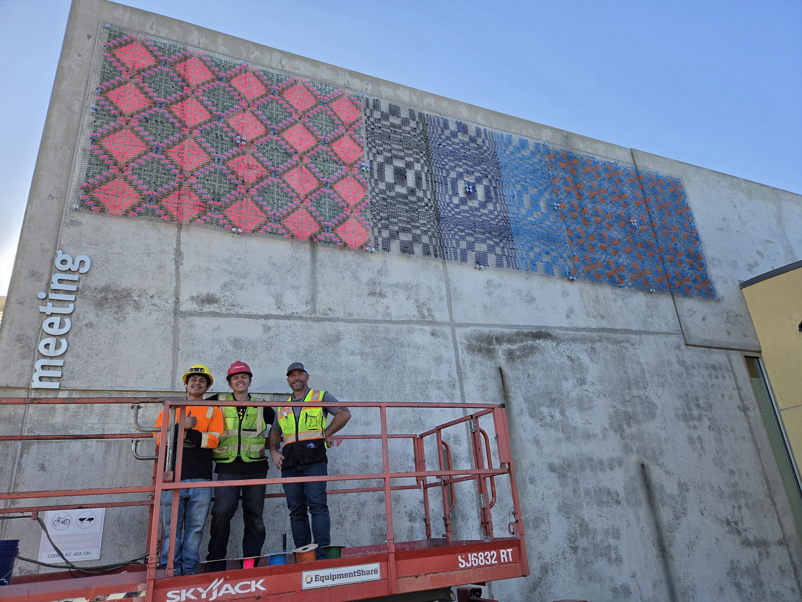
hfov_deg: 73.9
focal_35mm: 23
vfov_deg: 58.9
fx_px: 533
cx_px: 401
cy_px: 301
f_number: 1.8
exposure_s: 1/1879
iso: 80
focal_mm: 5.4
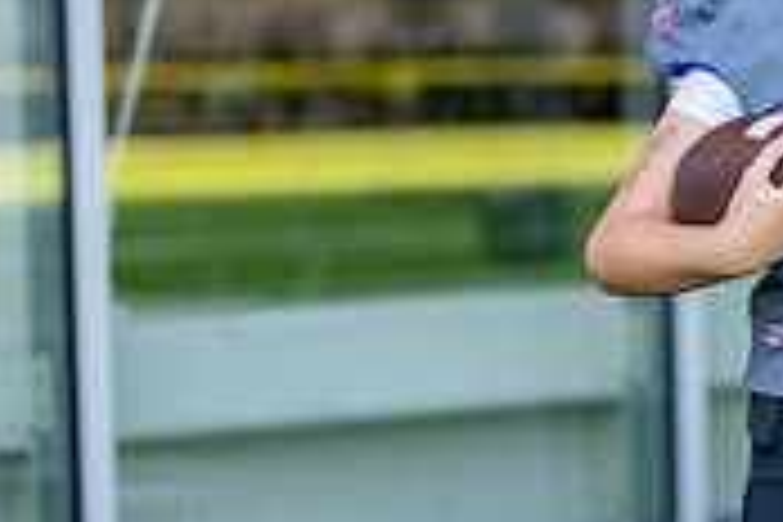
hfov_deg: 10.9
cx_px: 904
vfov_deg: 7.4
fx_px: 4045
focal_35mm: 186
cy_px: 418
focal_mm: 50
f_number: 1.2
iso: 100
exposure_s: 1/640
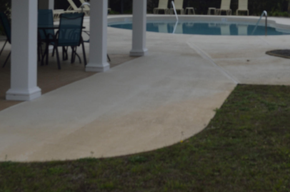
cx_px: 217
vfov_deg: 18.5
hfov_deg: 28.1
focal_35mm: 71
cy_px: -9
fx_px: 571
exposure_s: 1/250
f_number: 8
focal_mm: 22
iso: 200
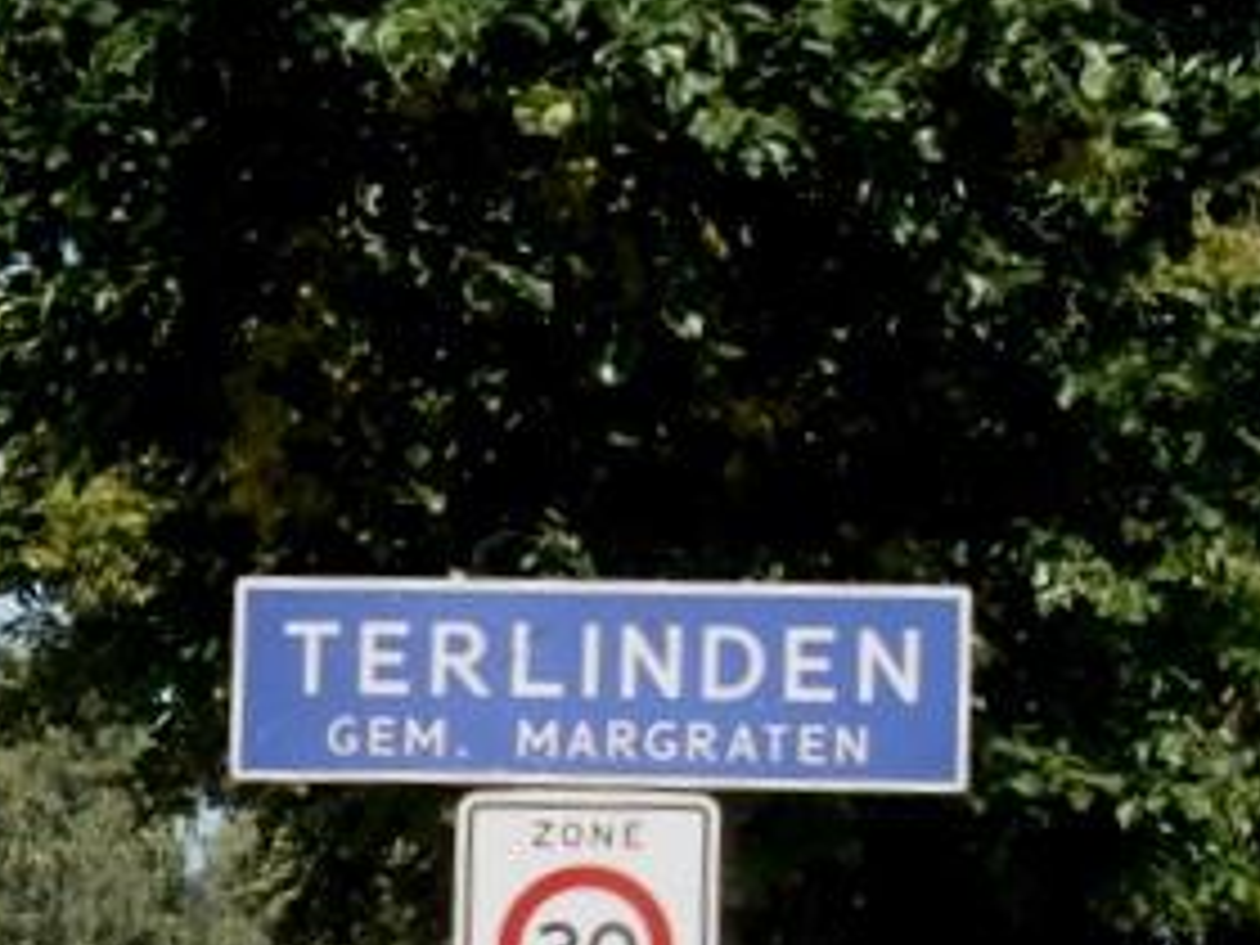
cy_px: 900
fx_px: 3167
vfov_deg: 16.7
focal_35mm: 87
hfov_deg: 22.5
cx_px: 724
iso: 64
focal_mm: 7.9
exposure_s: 1/500
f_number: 2.8
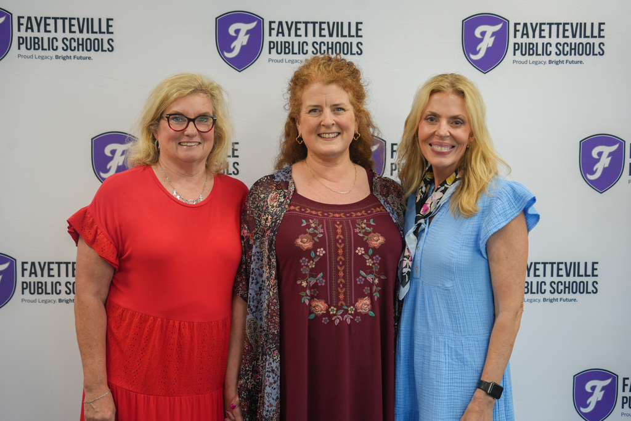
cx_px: 316
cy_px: 210
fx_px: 964
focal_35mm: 55
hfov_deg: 36.2
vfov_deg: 24.6
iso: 1250
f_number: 4
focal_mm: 55
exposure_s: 1/160
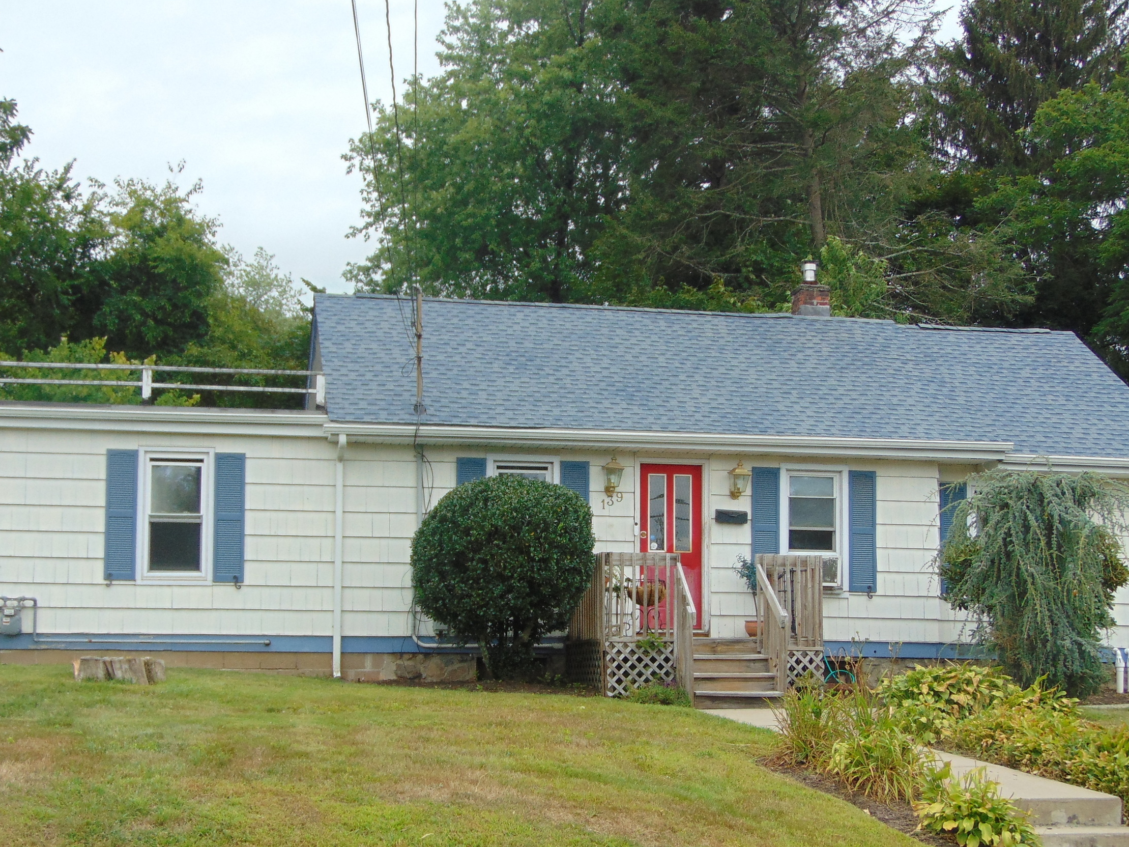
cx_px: 525
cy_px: 543
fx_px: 1761
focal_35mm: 54
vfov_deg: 26.9
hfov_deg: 35.5
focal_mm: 6.9
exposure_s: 1/250
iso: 80
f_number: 3.3
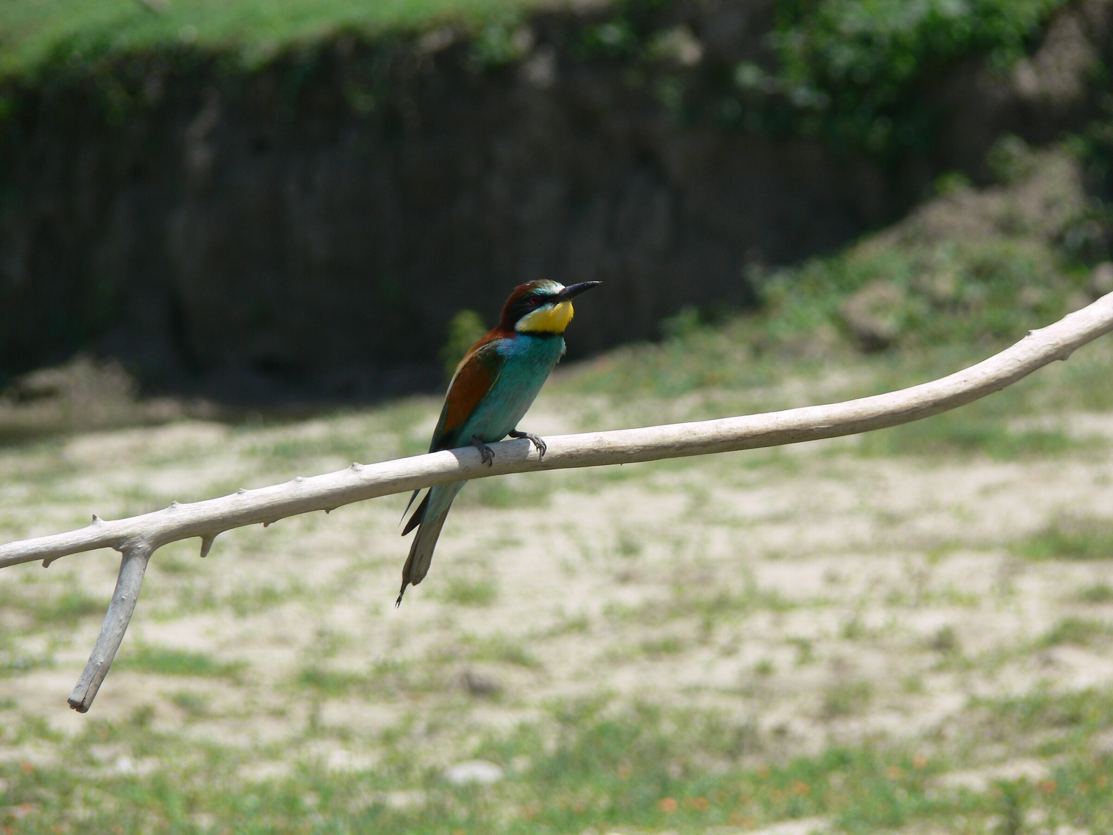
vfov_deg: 3.5
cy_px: 418
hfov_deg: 4.7
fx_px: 13504
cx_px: 556
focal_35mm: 420
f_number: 5.6
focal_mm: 88.8
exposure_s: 1/320
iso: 80
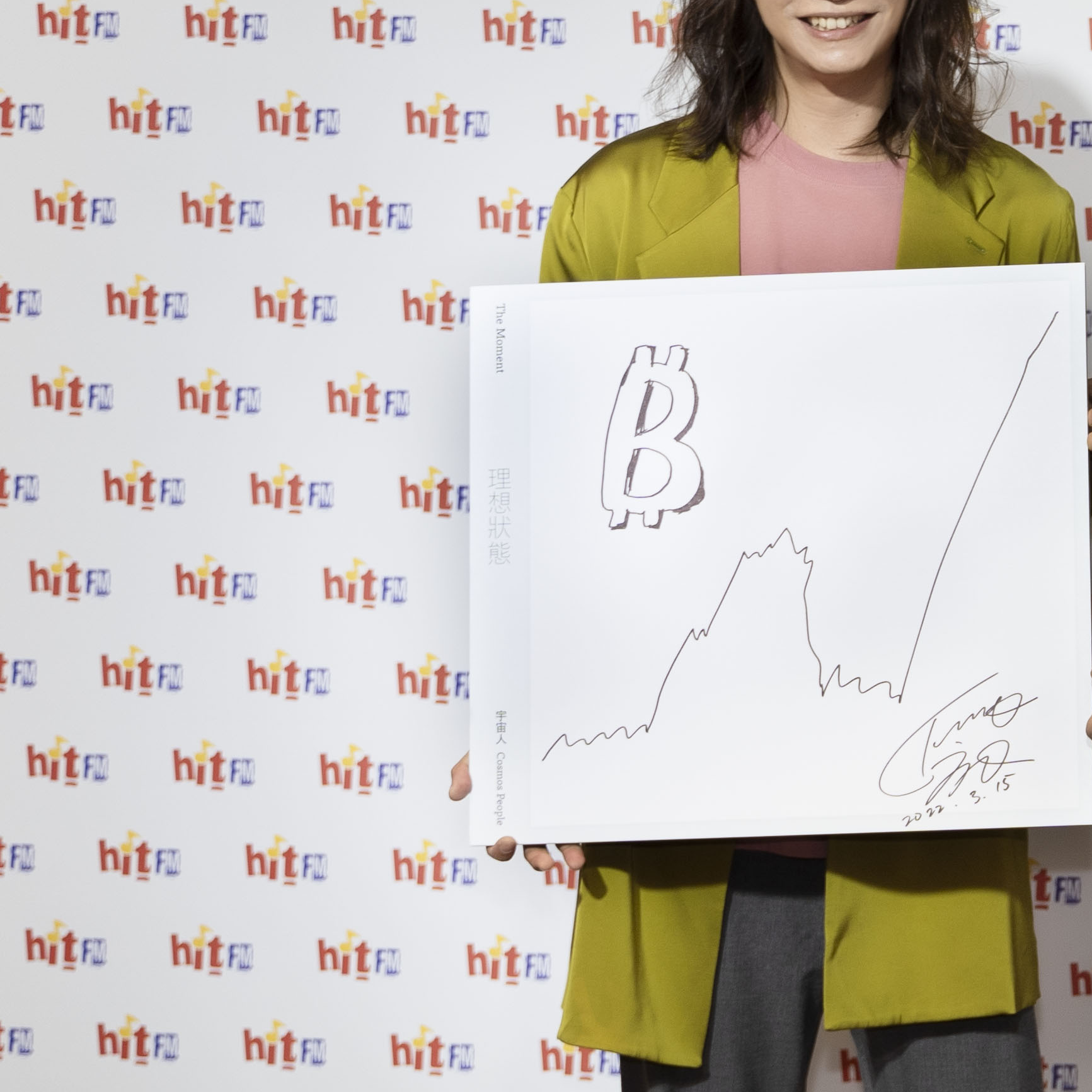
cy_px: 553
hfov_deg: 15.8
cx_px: 1522
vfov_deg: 16.9
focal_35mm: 103
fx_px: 3676
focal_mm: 35
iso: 250
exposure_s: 1/200
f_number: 2.8
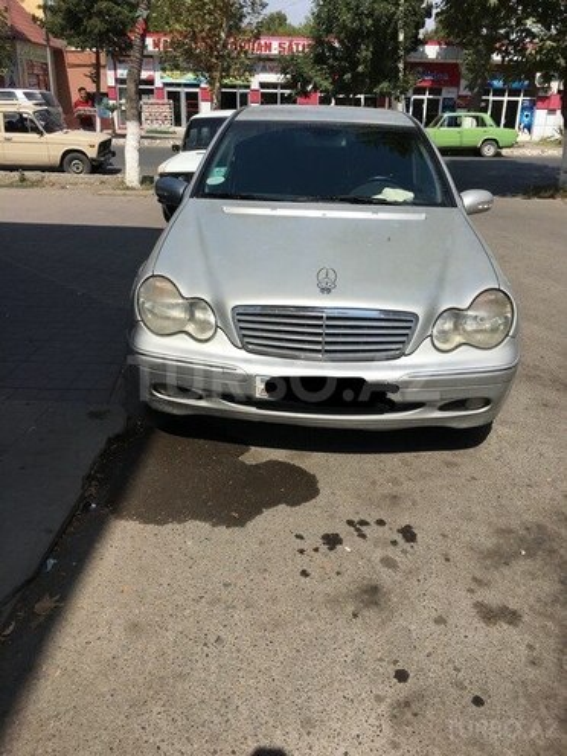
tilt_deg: -23.2
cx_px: 284
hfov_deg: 48.2
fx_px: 633
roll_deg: -3.4
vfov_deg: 61.7
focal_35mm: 29
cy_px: 378
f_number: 2.2
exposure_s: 1/2262
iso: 25
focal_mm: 4.15
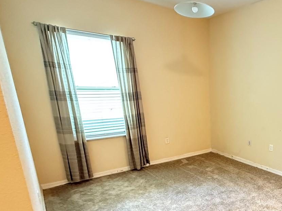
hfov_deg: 58.4
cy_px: 148
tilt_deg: -14.2
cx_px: 239
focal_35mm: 27
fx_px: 220
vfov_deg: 50.0
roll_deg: -0.3
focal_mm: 2.22
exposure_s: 1/40
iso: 1000
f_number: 2.2
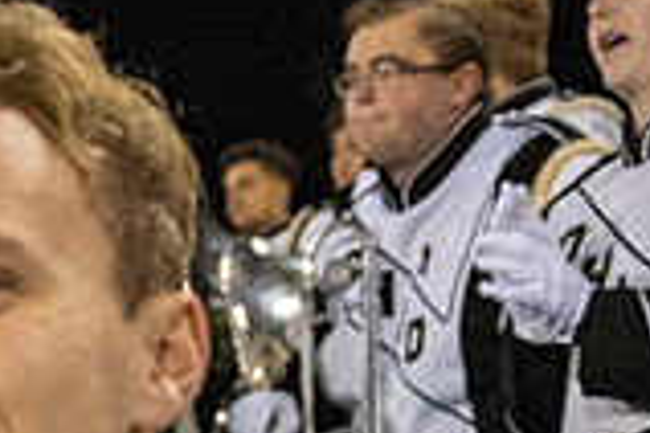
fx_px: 2564
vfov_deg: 9.4
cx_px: -523
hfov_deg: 13.1
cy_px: 668
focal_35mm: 142
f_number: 4
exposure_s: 1/500
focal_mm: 39
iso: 3200
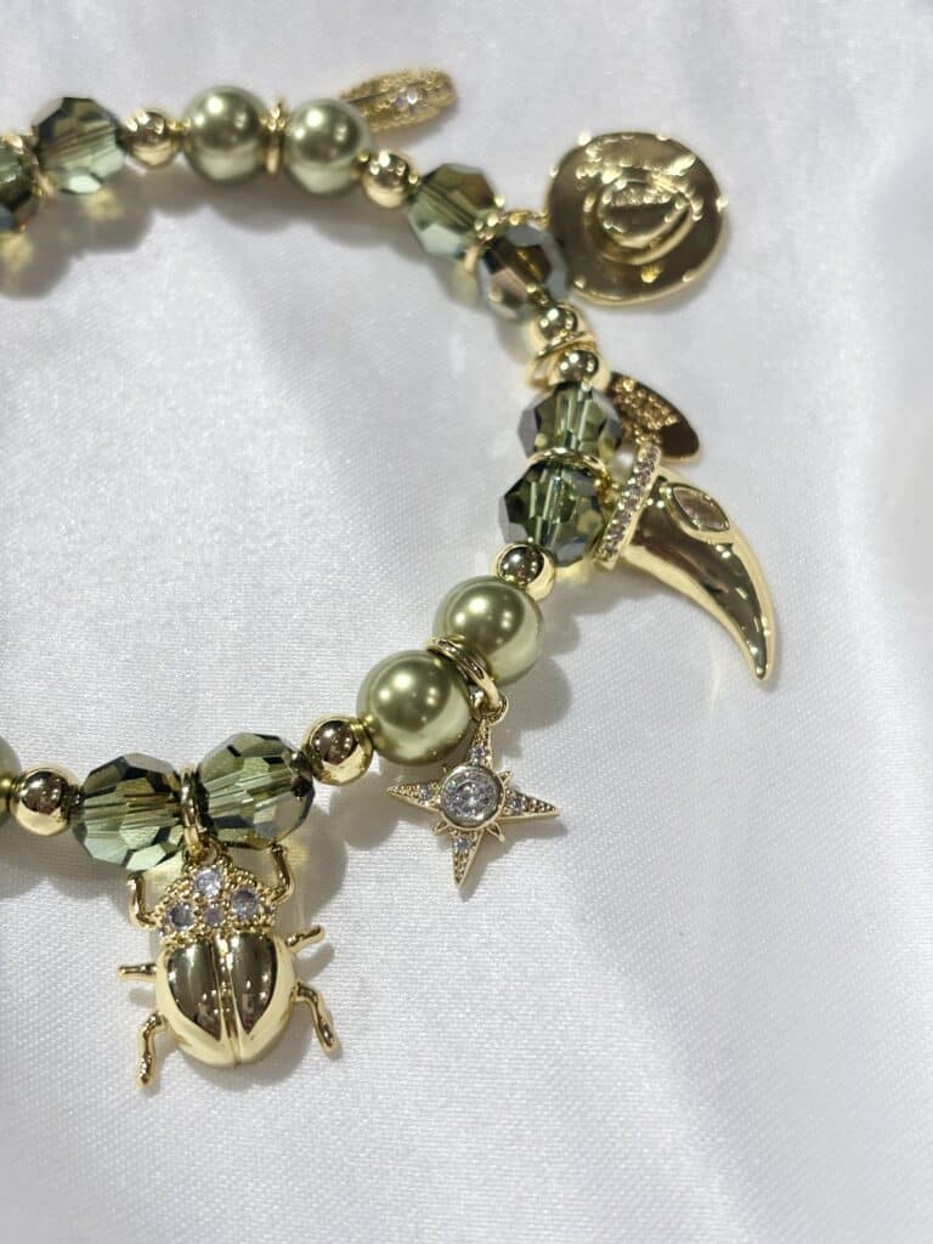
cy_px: 622
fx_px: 1869
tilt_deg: -59.4
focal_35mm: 52
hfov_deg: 28.0
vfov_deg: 36.8
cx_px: 466
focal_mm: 5.96
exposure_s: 1/277
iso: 32
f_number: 1.6
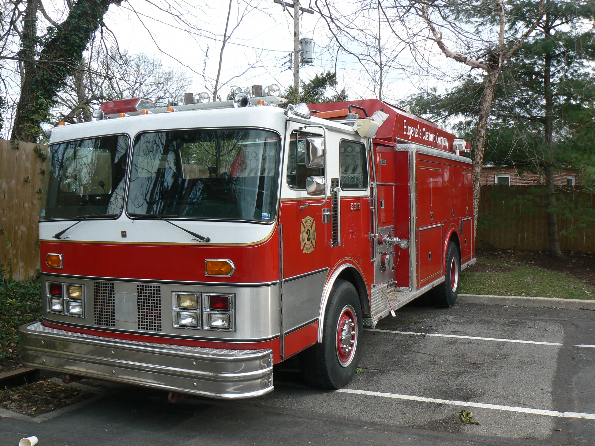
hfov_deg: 51.4
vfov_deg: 39.7
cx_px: 298
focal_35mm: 36
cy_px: 223
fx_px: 619
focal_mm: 6
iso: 80
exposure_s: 1/125
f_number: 5.6
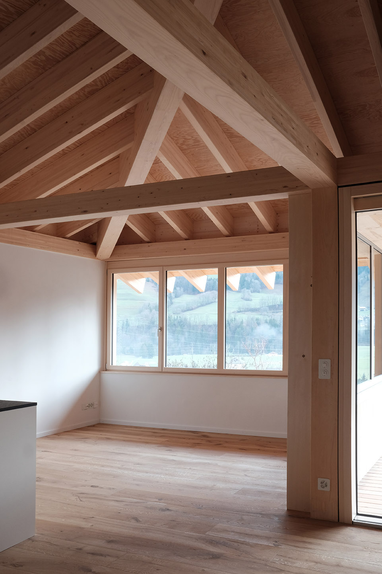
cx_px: 191
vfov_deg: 54.4
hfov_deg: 37.8
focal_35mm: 35
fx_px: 557
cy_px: 287
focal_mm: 23
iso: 800
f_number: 16
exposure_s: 1/4
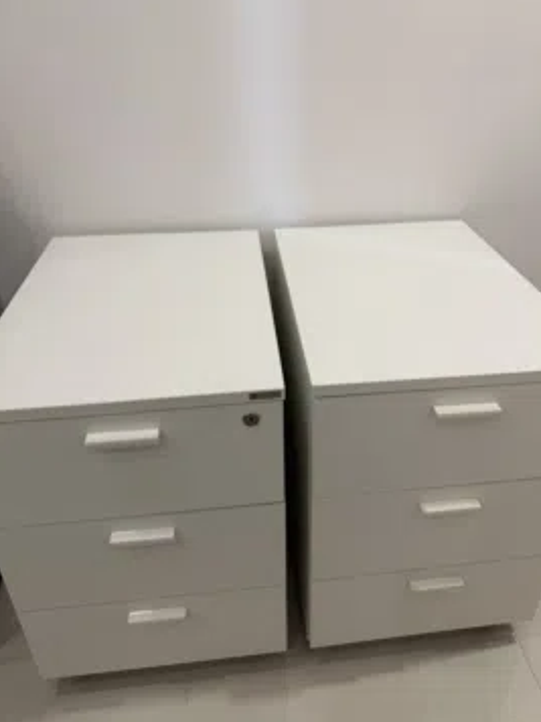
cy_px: 324
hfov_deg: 51.2
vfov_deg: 65.2
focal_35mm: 27
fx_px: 563
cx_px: 302
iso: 320
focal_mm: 6.76
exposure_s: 1/50
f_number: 1.78
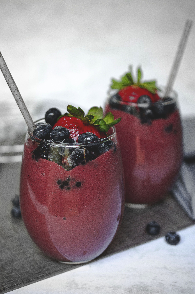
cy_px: 147
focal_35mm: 60
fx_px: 488
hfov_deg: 22.6
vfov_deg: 33.4
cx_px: 98
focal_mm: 40
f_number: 3
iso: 200
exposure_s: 1/40
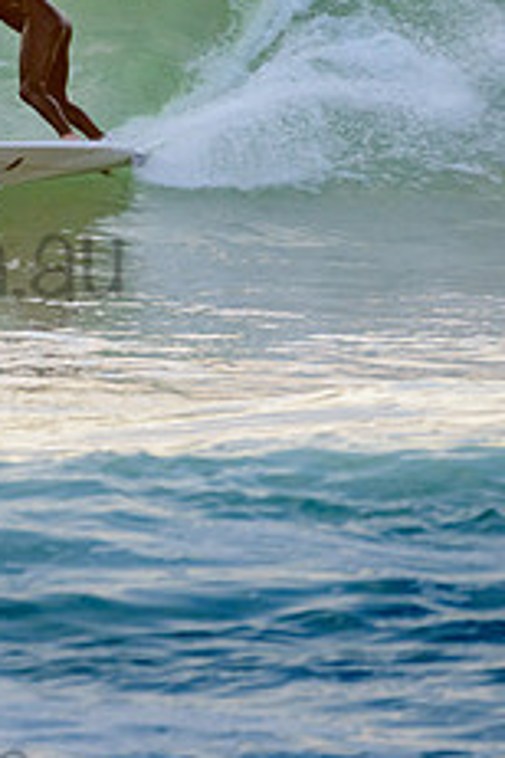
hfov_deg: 0.9
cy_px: 81
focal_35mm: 1539
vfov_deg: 1.3
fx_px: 32381
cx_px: -8
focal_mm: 500
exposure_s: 1/320
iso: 280
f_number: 5.6
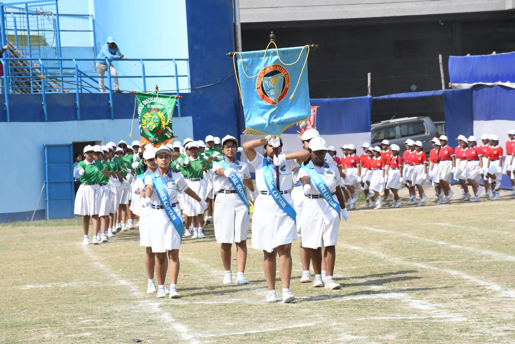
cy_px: 172
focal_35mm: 157
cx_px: 258
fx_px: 2246
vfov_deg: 8.7
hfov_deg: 13.1
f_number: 11
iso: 1600
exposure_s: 1/2000
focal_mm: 105
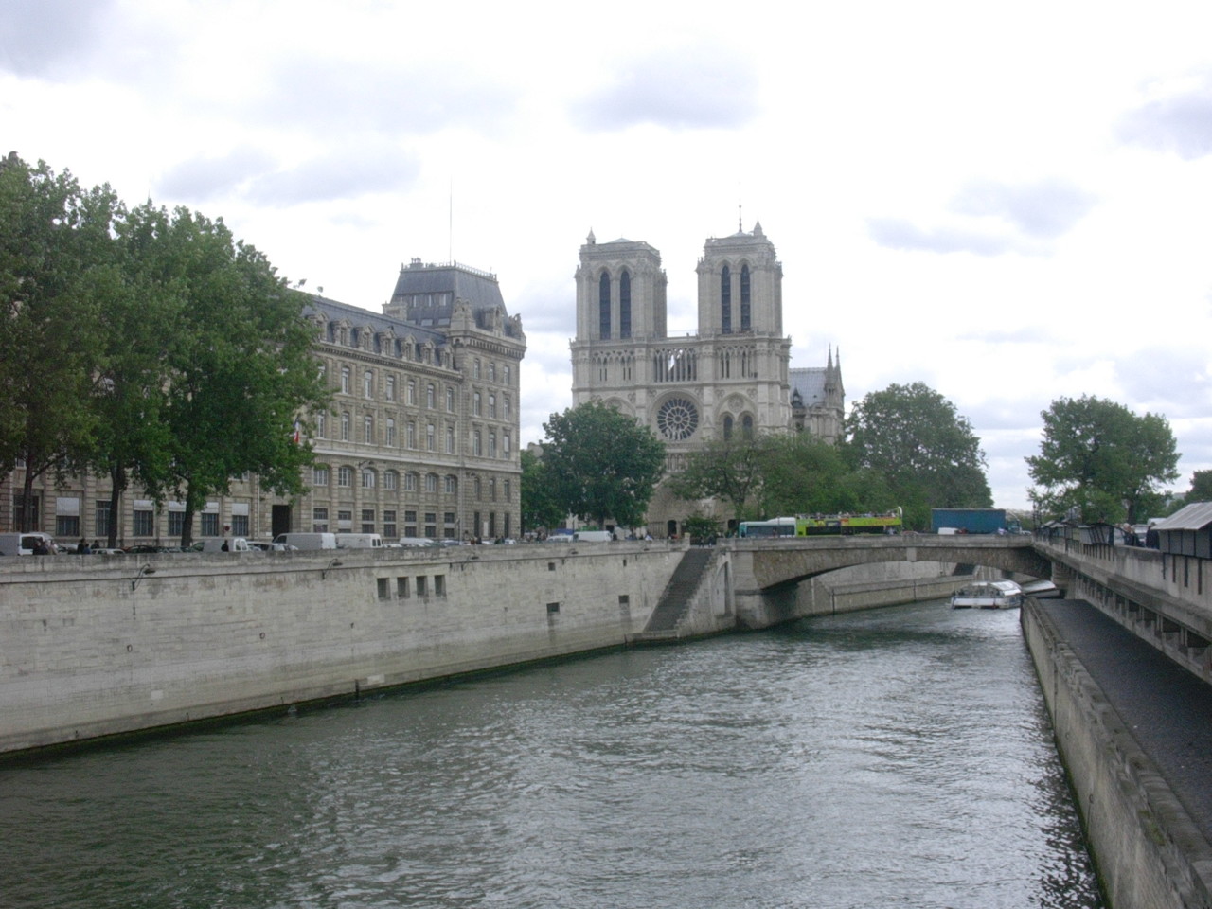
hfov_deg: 42.1
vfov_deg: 32.2
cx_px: 606
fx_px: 1576
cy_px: 454
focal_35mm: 45
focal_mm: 6.7
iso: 70
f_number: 5.8
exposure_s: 1/235
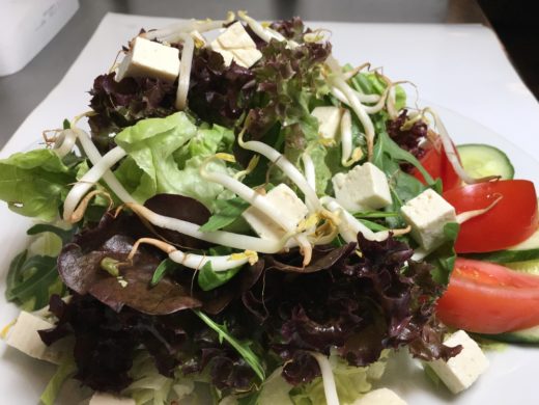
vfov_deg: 48.2
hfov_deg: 61.7
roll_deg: +1.2
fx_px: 452
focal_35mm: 29
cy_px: 202
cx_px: 270
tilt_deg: -41.1
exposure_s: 1/100
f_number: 2.2
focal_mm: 4.15
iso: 40
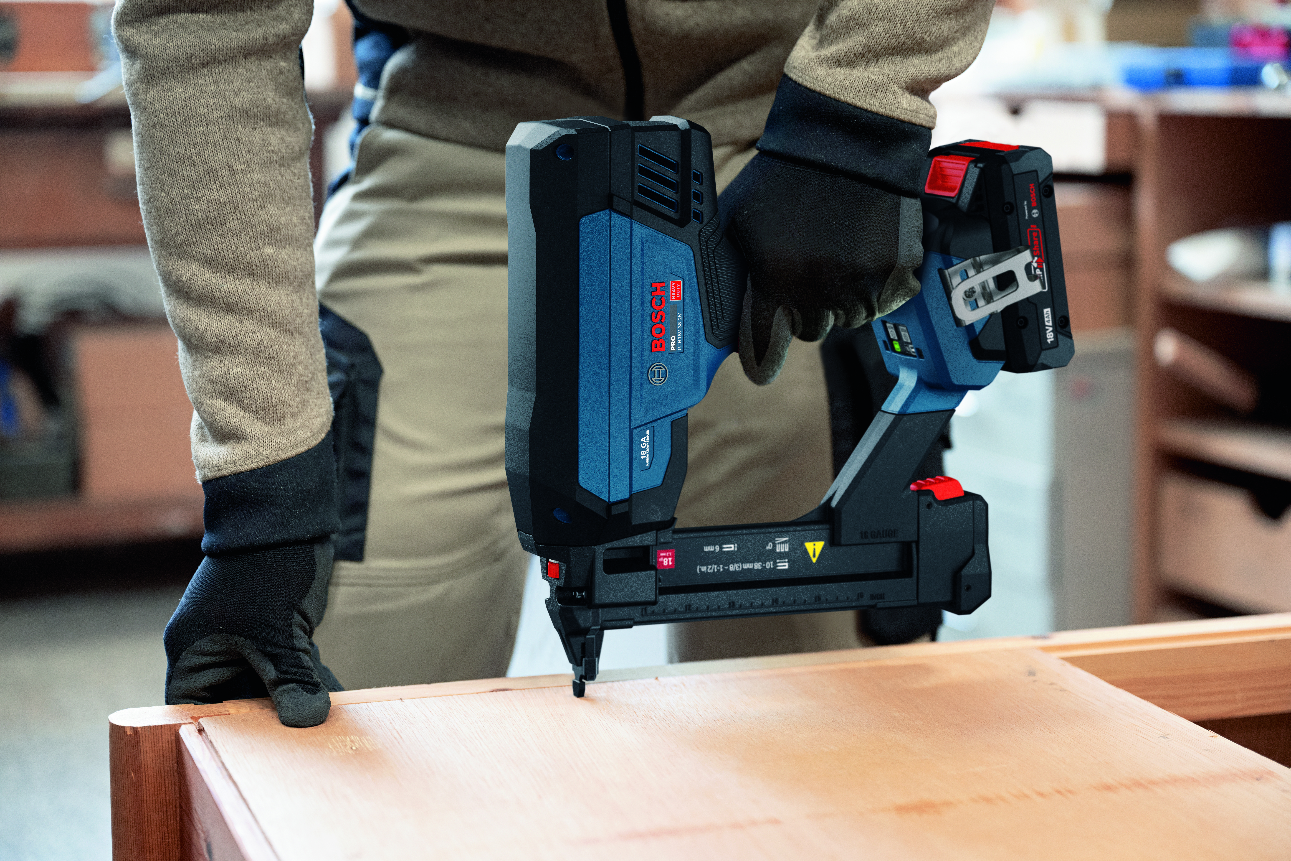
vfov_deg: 20.6
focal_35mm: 66
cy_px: 430
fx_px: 2367
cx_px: 646
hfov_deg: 30.5
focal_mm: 66
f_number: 3.2
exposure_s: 1/80
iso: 1250
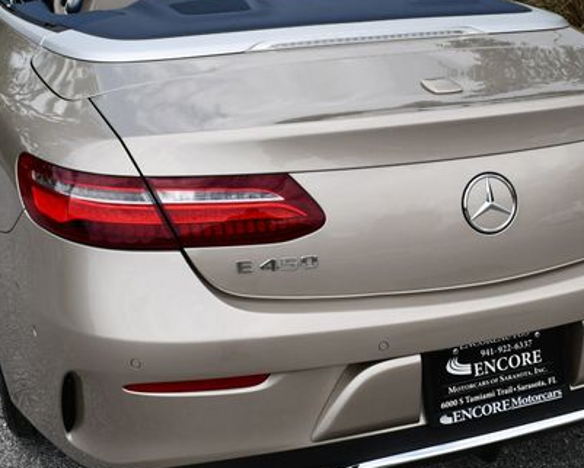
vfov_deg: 28.1
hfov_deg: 34.5
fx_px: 934
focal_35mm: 54
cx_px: 367
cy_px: 227
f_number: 9
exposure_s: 1/320
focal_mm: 18
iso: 100
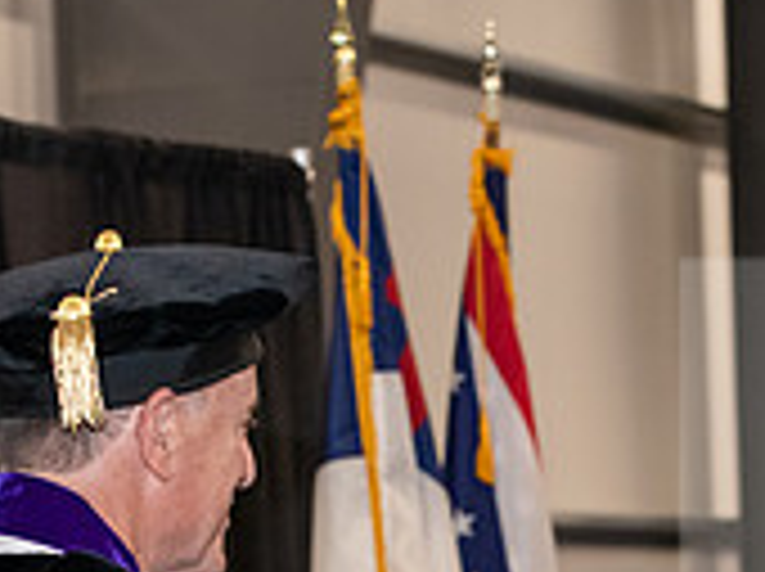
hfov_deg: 8.6
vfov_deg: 6.4
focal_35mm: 230
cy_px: 804
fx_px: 5076
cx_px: 544
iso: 2500
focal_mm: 70
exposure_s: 1/200
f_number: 5
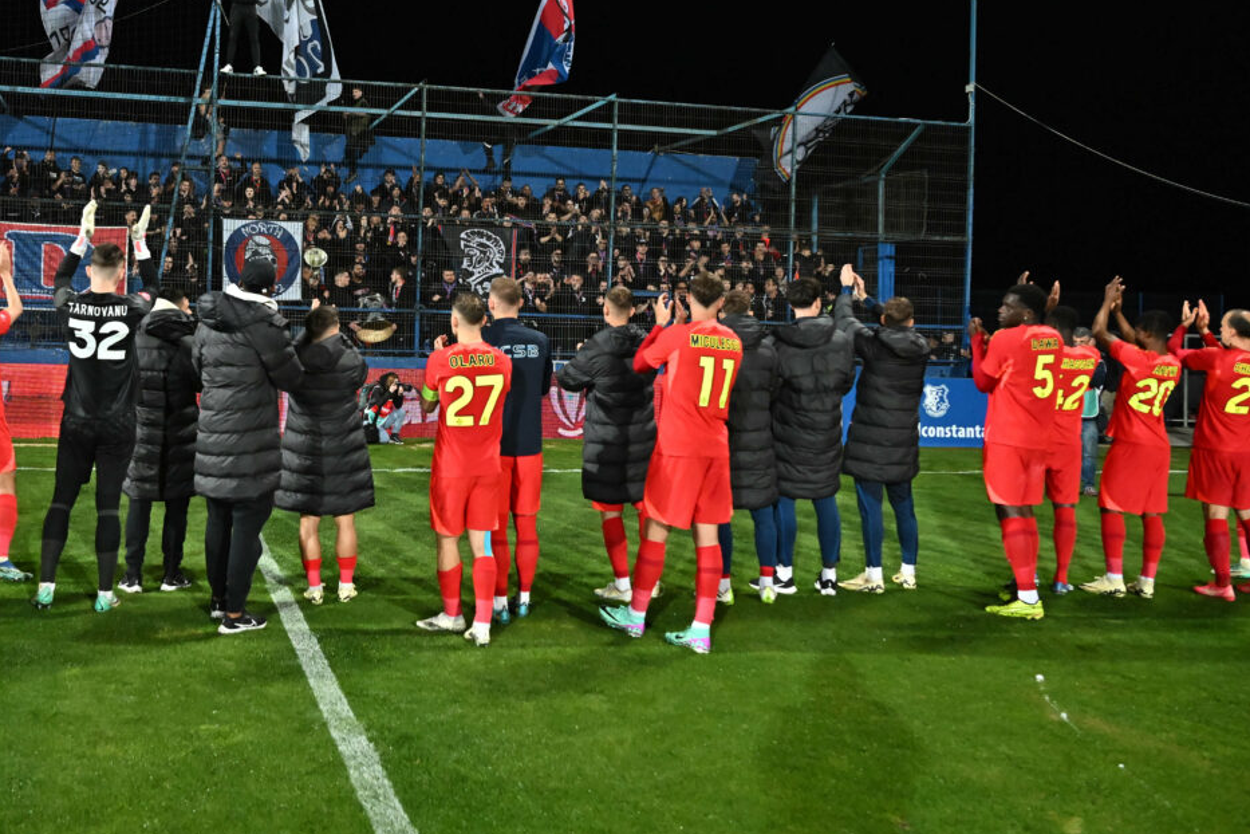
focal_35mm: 36
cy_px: 266
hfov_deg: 52.2
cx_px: 422
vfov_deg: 36.4
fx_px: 1250
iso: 4000
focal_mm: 24
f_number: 4
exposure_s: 1/800
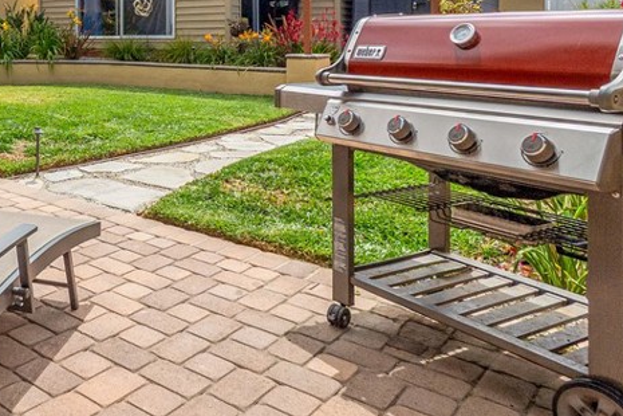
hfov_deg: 50.9
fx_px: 571
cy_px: 58
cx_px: 66
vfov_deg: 37.8
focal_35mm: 33
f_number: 8
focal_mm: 10
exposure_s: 1/1250
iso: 400
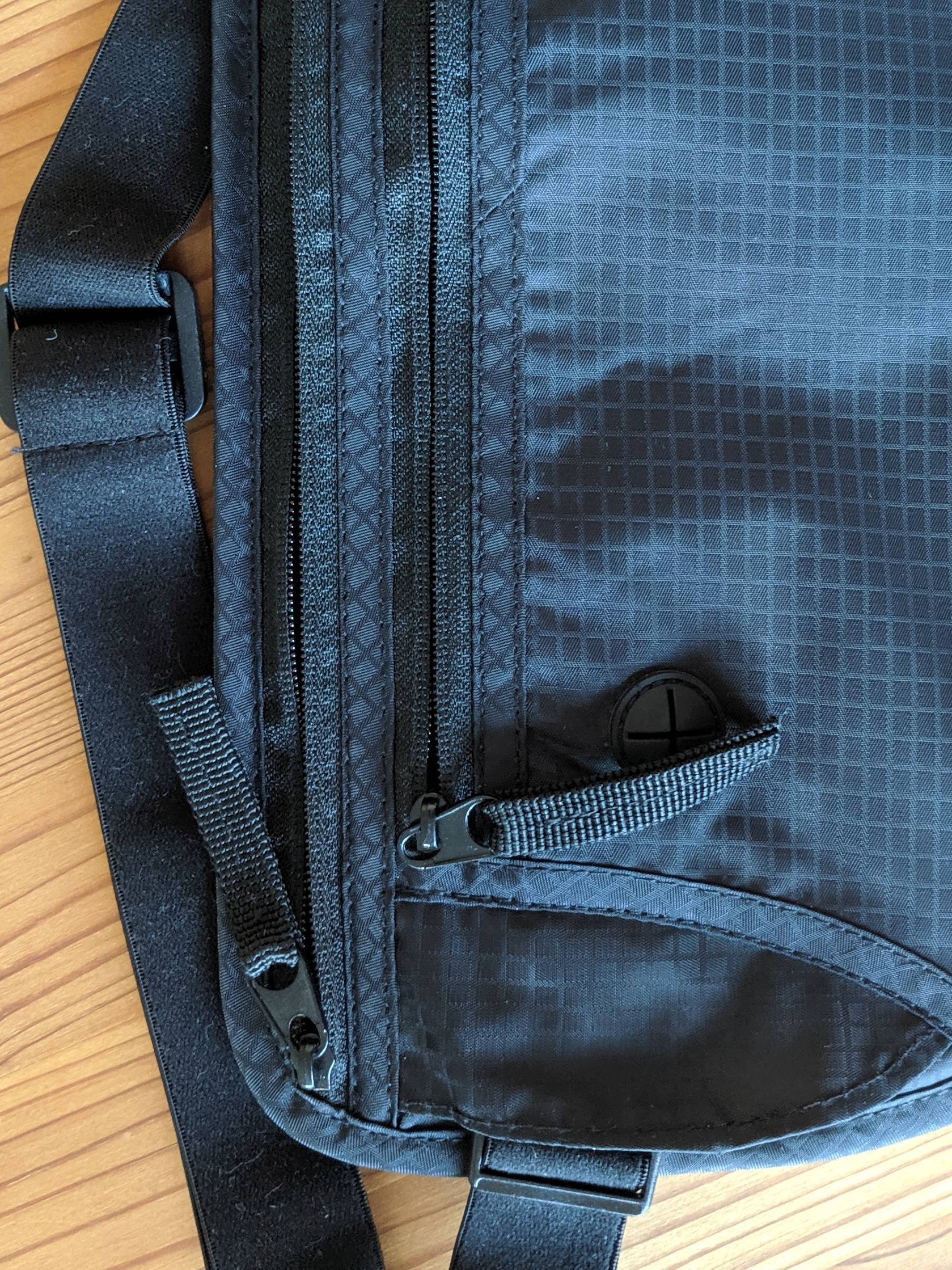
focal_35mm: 47
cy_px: 433
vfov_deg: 40.0
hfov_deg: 30.7
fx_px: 1724
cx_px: 599
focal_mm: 4.67
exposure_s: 1/33.3
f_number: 2
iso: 571
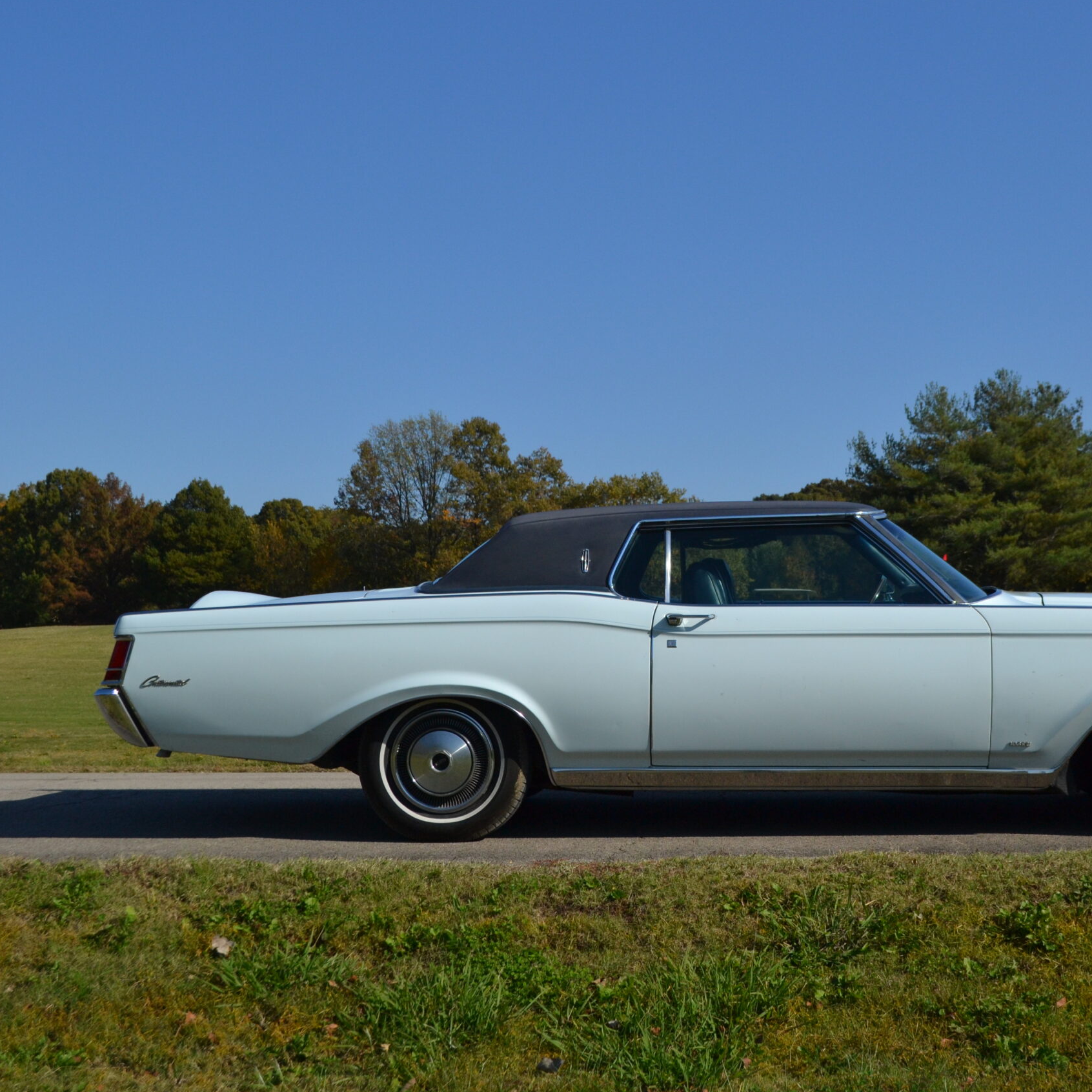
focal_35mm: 54
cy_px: 542
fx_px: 1927
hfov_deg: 31.3
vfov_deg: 31.6
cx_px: 749
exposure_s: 1/2000
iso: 360
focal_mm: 28
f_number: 7.1
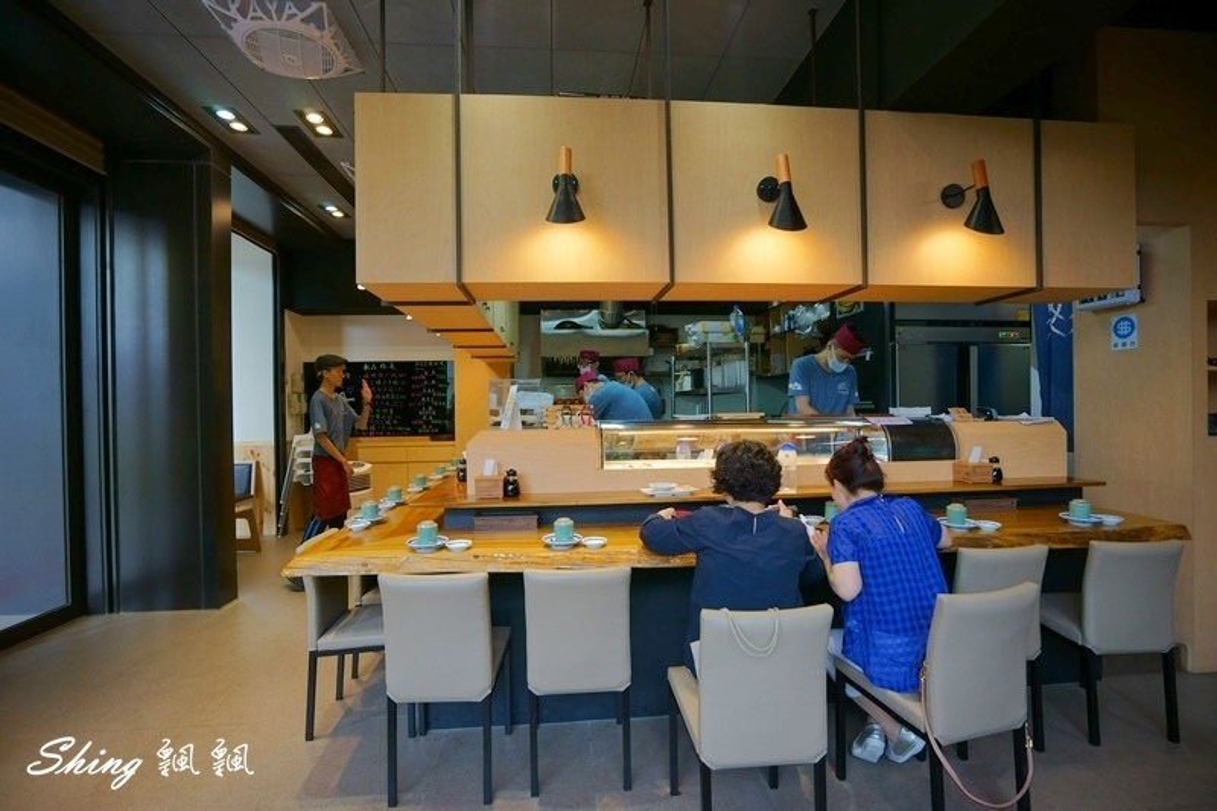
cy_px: 406
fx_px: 541
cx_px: 608
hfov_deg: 96.7
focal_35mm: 16
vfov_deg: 73.7
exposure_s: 1/160
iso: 1000
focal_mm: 16
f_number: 5
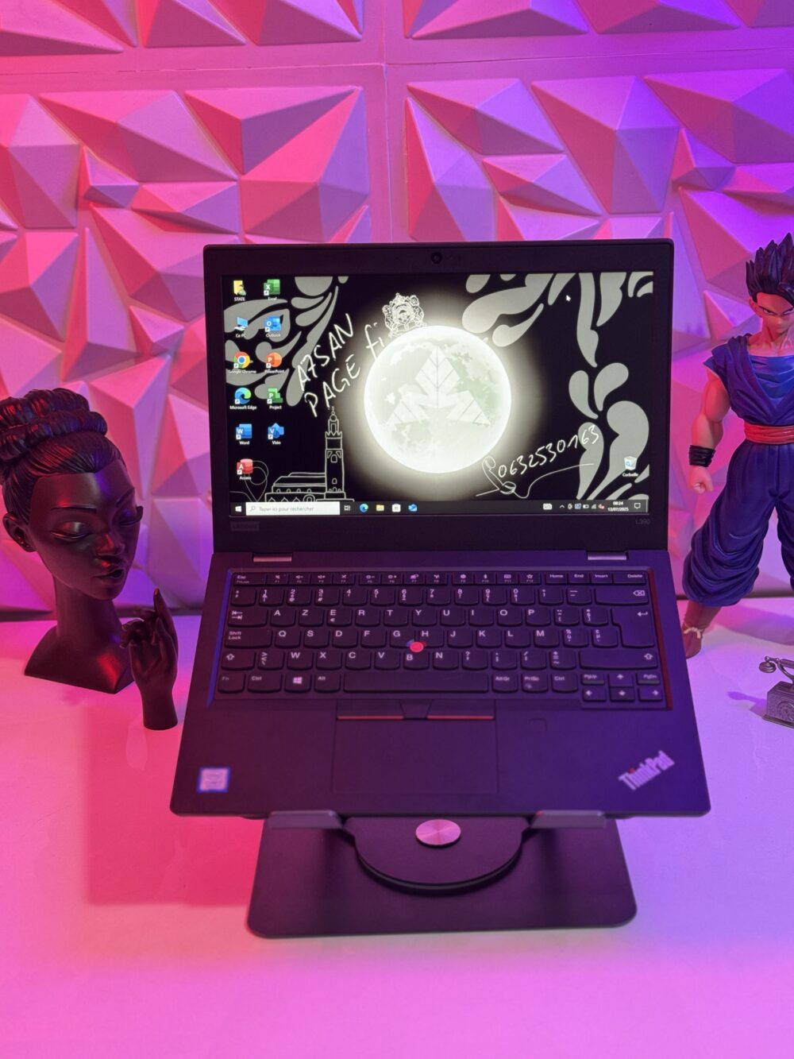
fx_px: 1468
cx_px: 397
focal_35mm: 48
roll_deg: +2.6
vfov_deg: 39.7
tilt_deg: -19.3
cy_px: 530
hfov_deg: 30.3
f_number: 1.78
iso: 160
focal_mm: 6.76
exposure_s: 1/50
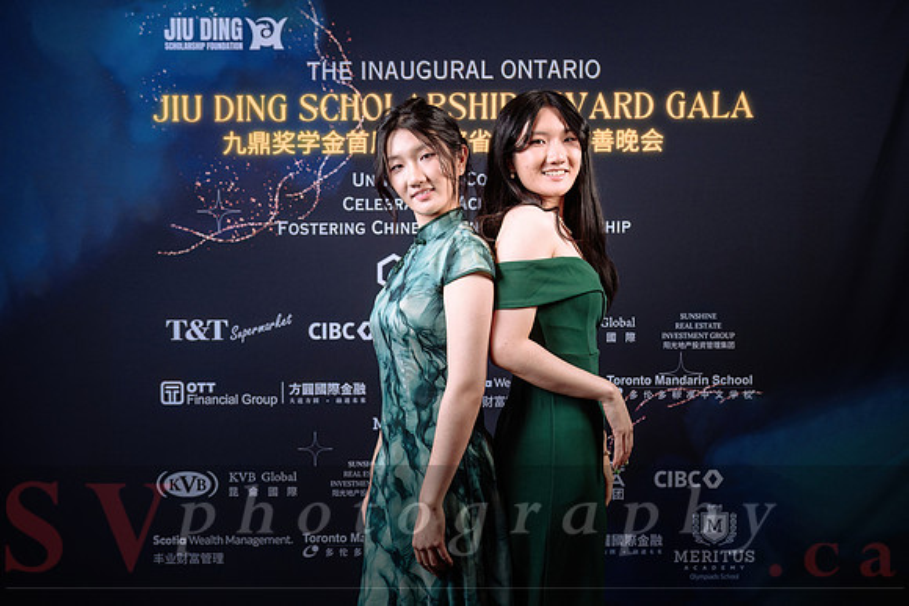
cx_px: 472
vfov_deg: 39.8
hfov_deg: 56.9
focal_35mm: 33
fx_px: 839
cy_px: 302
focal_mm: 30.5
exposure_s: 1/160
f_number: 5
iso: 500
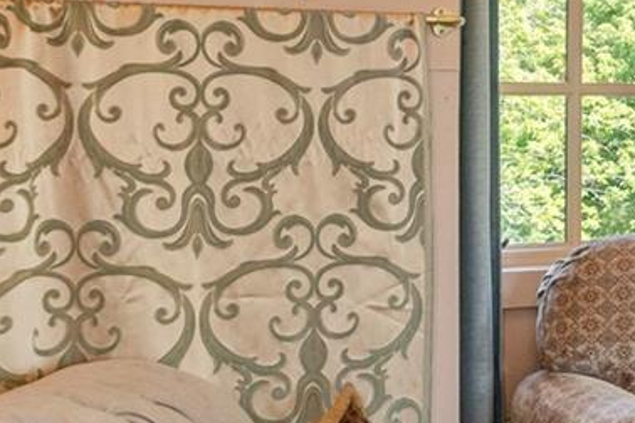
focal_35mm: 92
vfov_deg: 14.8
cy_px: 104
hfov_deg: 16.3
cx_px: 1315
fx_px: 1623
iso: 320
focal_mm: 17
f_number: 7.1
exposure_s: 1/50
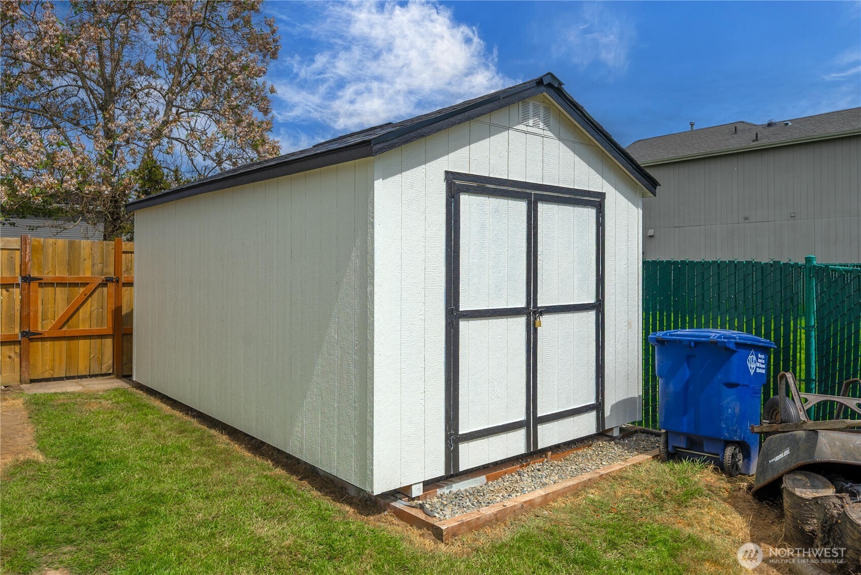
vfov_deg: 59.6
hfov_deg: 81.2
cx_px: 430
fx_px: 502
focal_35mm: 21
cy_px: 288
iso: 80
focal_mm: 21
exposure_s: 1/500
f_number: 7.1
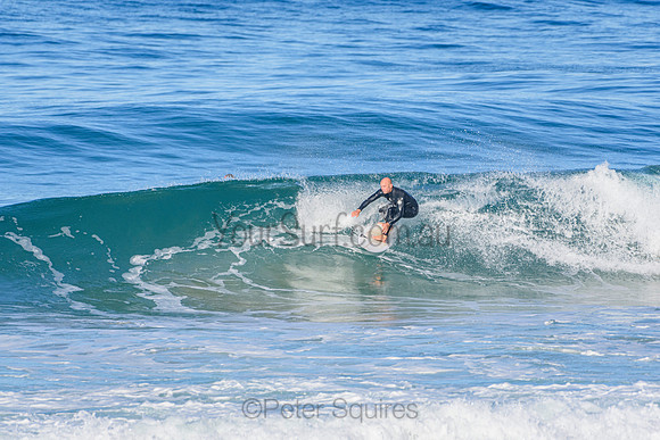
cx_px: 330
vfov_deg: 1.8
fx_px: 13753
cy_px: 220
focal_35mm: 750
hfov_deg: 2.7
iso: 400
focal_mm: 500
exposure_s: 1/2000
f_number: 5.6
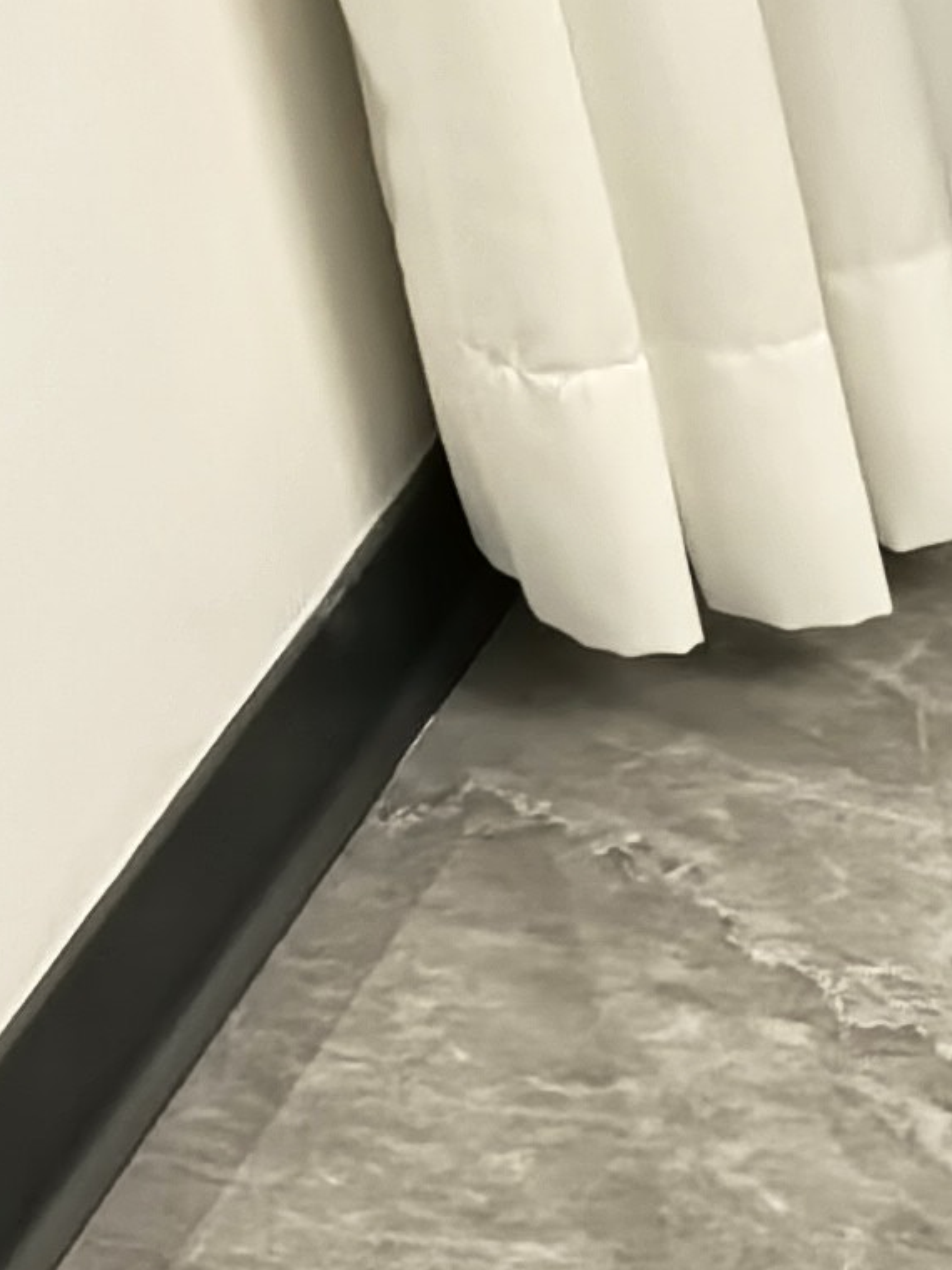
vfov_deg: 9.5
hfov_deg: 6.2
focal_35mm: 207
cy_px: 1297
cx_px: 3412
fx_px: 7590
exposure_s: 1/100
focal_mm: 6.98
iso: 320
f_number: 1.4
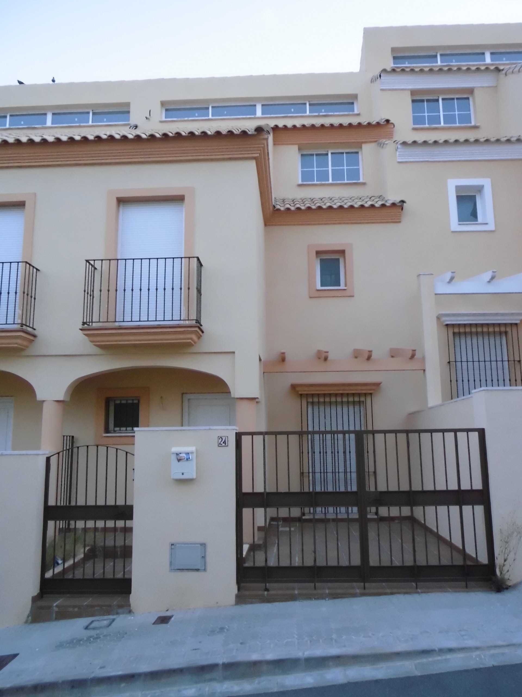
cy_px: 348
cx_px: 261
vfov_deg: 67.3
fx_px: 523
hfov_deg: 53.1
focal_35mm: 26
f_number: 3.2
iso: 400
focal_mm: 4.6
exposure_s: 1/60
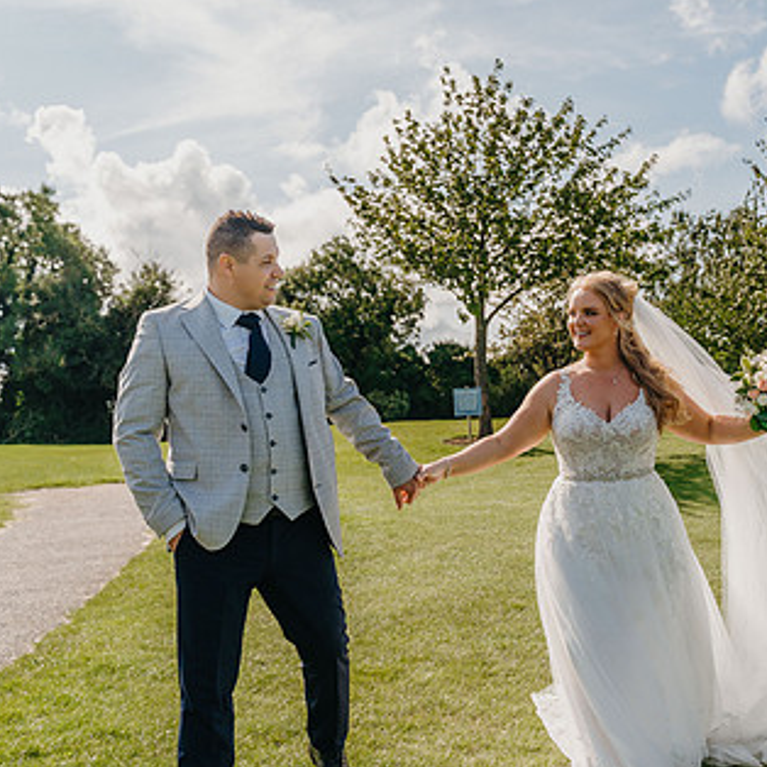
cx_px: 576
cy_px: 409
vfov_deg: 38.3
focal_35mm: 44
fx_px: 1103
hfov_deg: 37.4
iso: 50
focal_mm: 28
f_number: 4.5
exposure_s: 1/1000
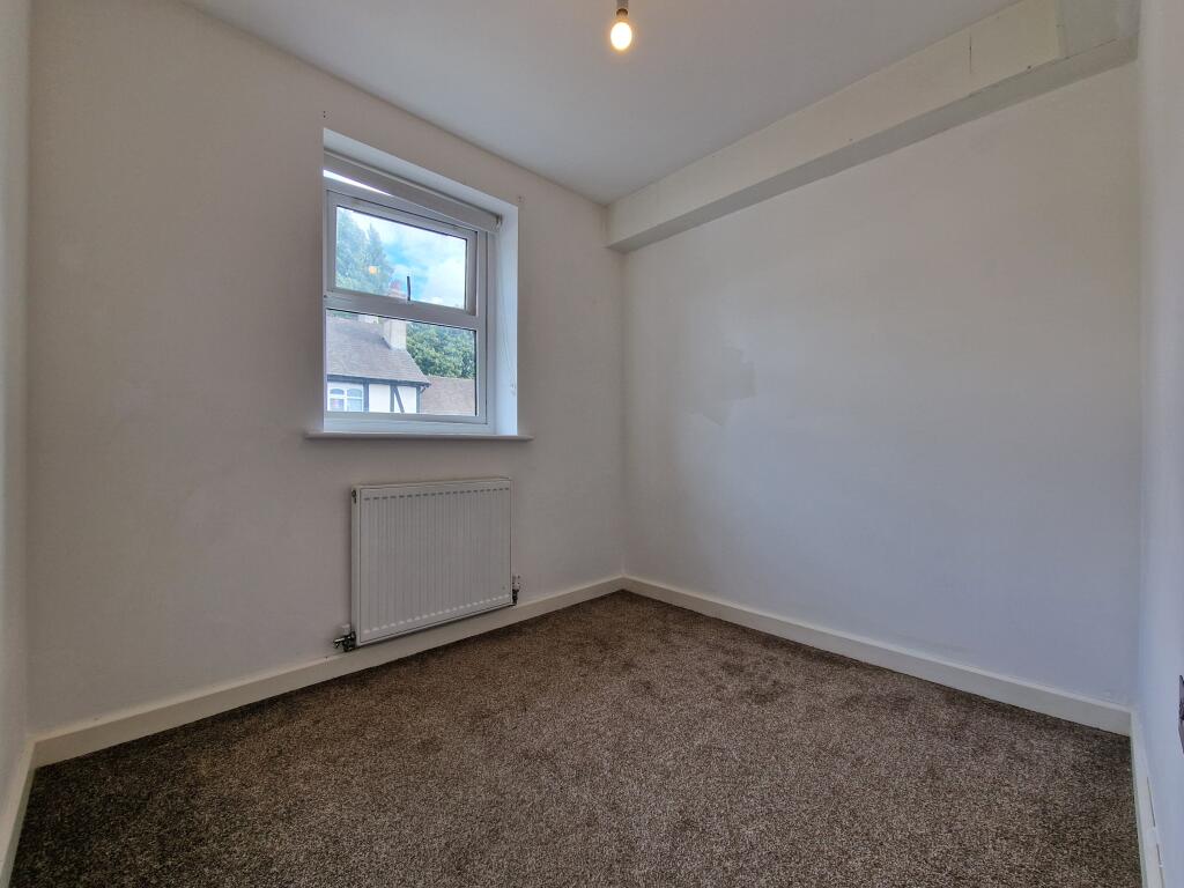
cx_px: 592
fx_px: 445
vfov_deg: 89.9
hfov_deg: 106.2
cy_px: 444
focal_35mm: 13
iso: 64
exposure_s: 1/100
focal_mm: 2.2
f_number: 2.2
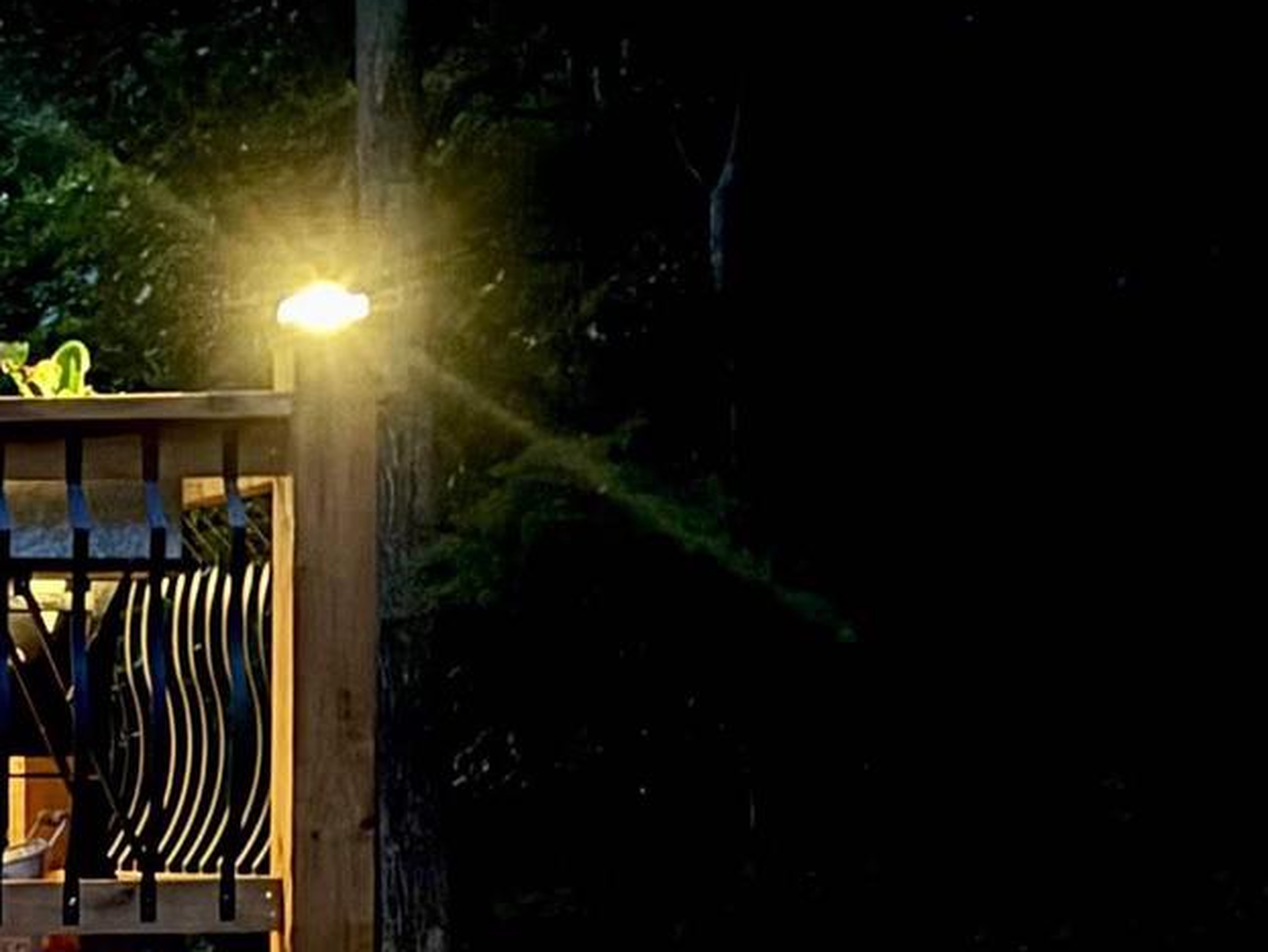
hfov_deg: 11.9
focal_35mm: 158
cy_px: 1099
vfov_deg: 9.3
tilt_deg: -2.7
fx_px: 5790
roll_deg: +0.5
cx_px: -718
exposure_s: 1/5
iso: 640
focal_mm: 6.76
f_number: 1.78
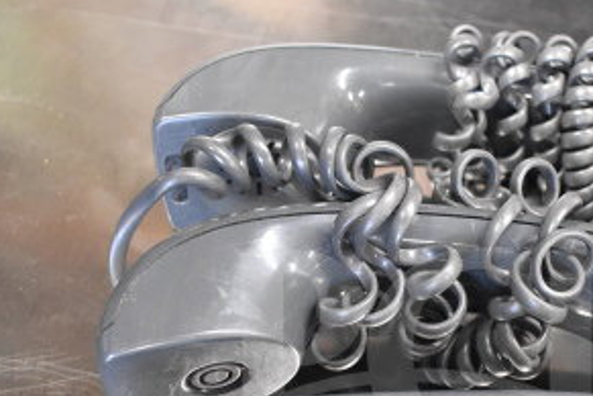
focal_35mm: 66
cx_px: 416
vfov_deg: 19.9
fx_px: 1088
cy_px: 411
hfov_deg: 30.2
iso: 4500
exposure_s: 1/30
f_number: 3.8
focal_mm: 21
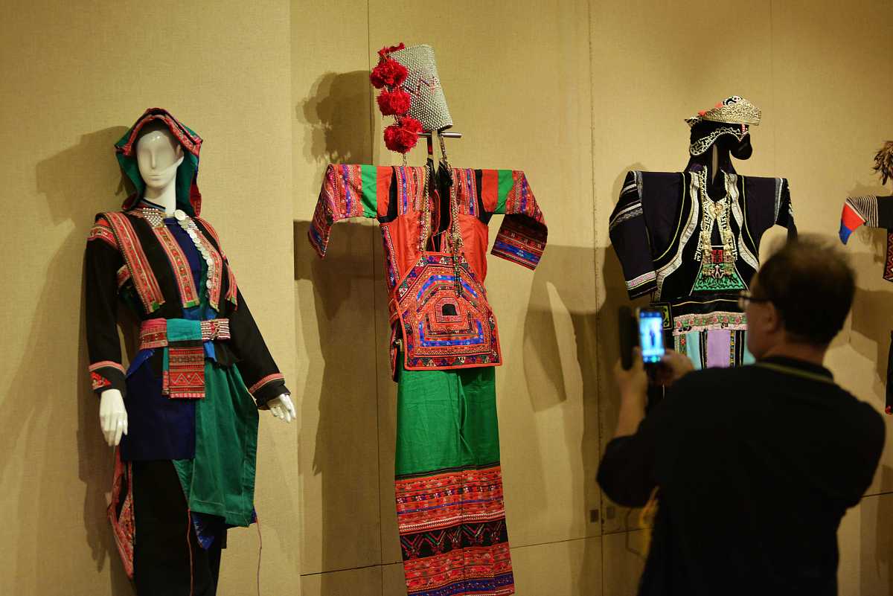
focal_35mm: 80
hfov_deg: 25.4
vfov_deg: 17.1
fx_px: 1985
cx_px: 446
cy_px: 298
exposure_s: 1/125
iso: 800
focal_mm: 80
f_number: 2.8
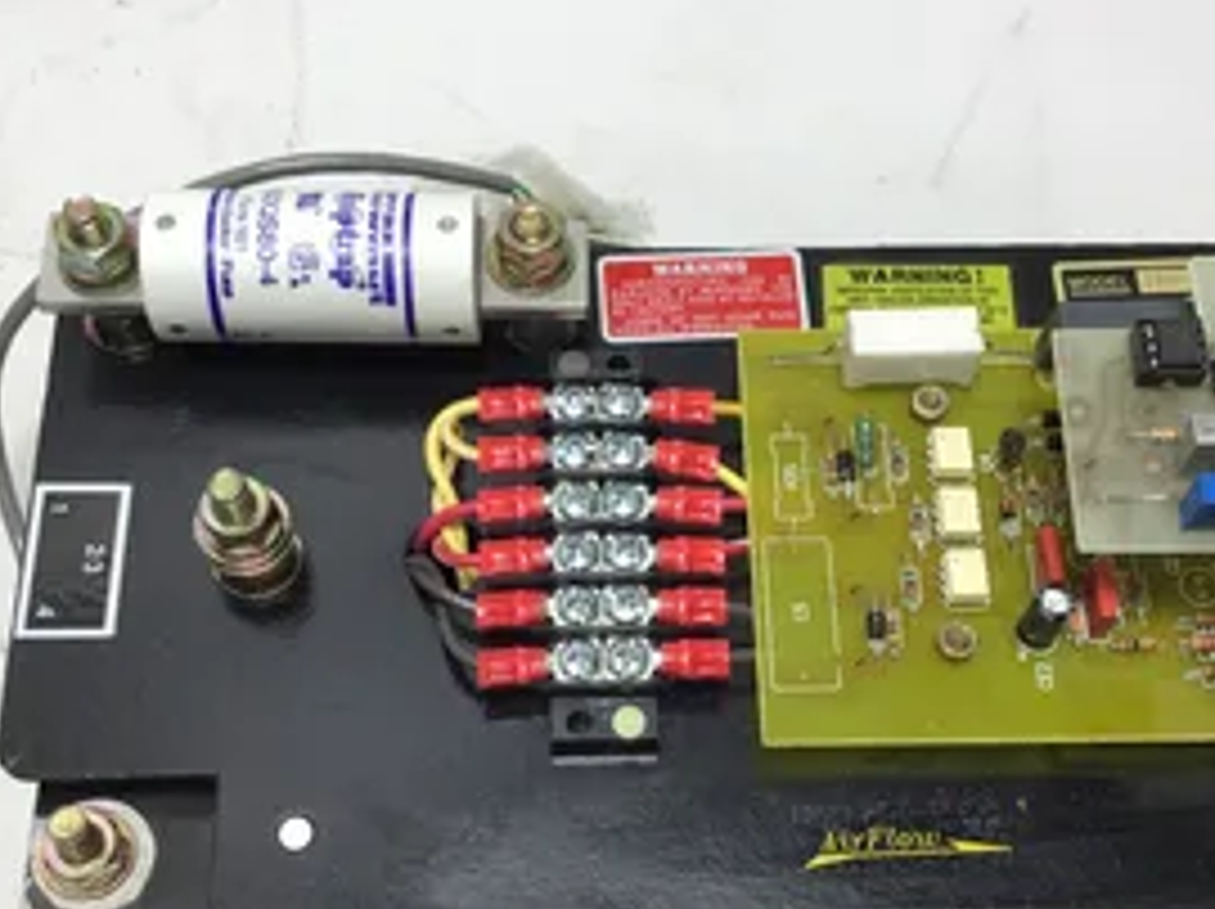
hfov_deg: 41.2
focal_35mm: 46
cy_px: 598
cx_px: 675
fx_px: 1613
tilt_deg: -66.0
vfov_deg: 31.3
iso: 32
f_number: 2.4
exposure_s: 1/120
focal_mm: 3.3
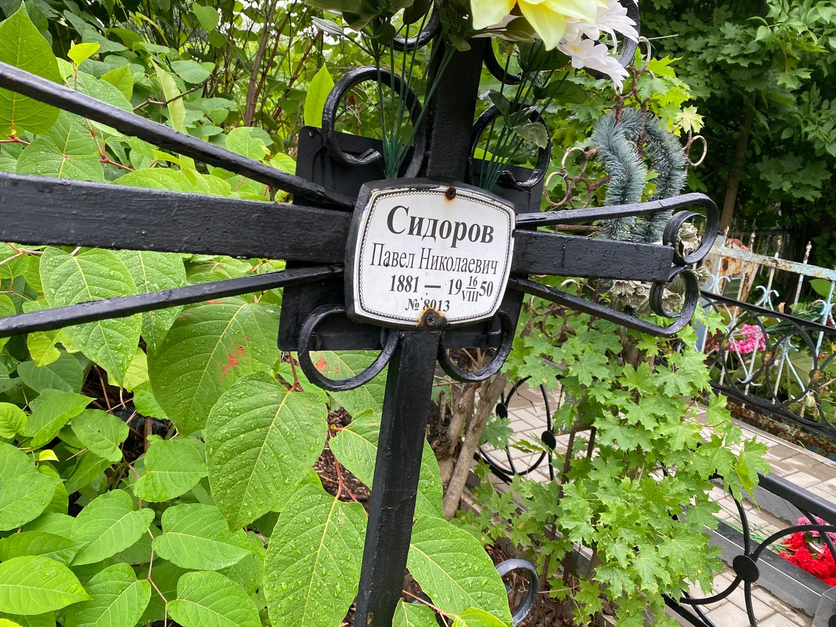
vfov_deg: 51.3
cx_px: 406
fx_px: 652
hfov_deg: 65.3
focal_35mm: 27
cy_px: 314
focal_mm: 4.25
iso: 40
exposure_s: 1/122
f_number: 1.8
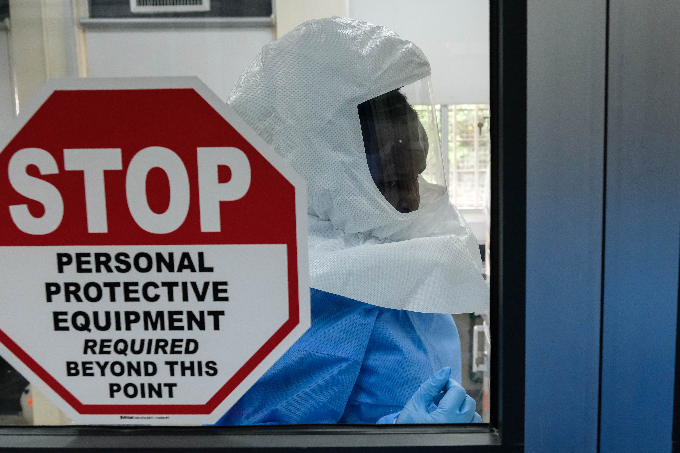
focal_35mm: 24
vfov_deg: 53.1
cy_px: 226
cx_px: 340
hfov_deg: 73.7
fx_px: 453
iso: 2500
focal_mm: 16
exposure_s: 1/400
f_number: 3.6
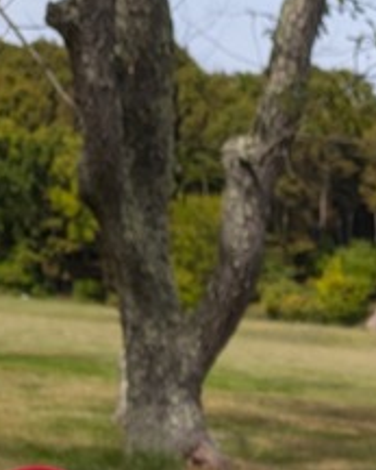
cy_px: 619
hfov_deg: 13.7
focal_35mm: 101
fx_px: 1404
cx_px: 661
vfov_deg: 17.7
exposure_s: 1/1527
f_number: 1.7
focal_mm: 4.53
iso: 31
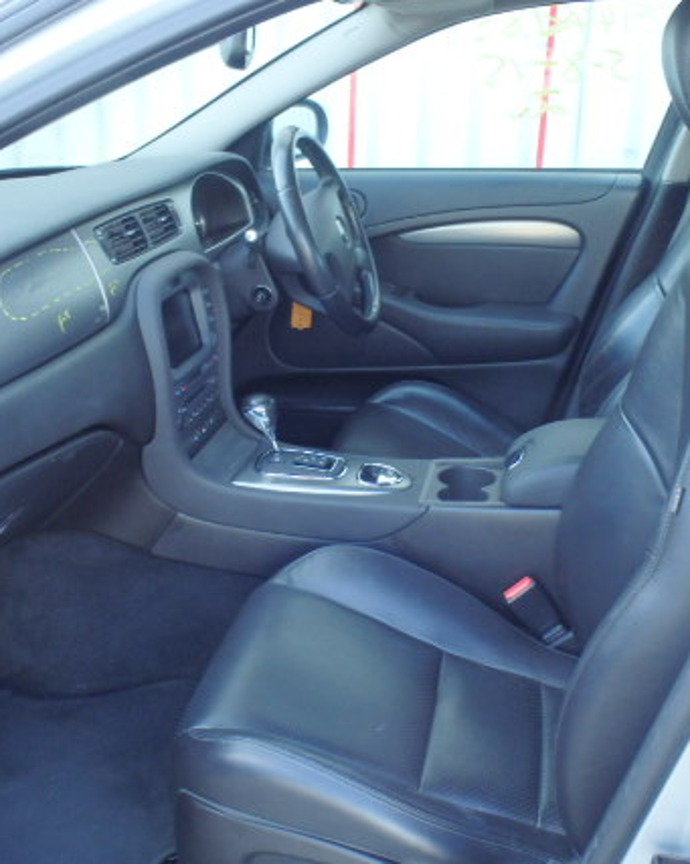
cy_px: 447
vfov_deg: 44.8
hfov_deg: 36.4
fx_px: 1048
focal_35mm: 41
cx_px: 287
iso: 200
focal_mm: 5
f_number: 3.9
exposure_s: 1/40
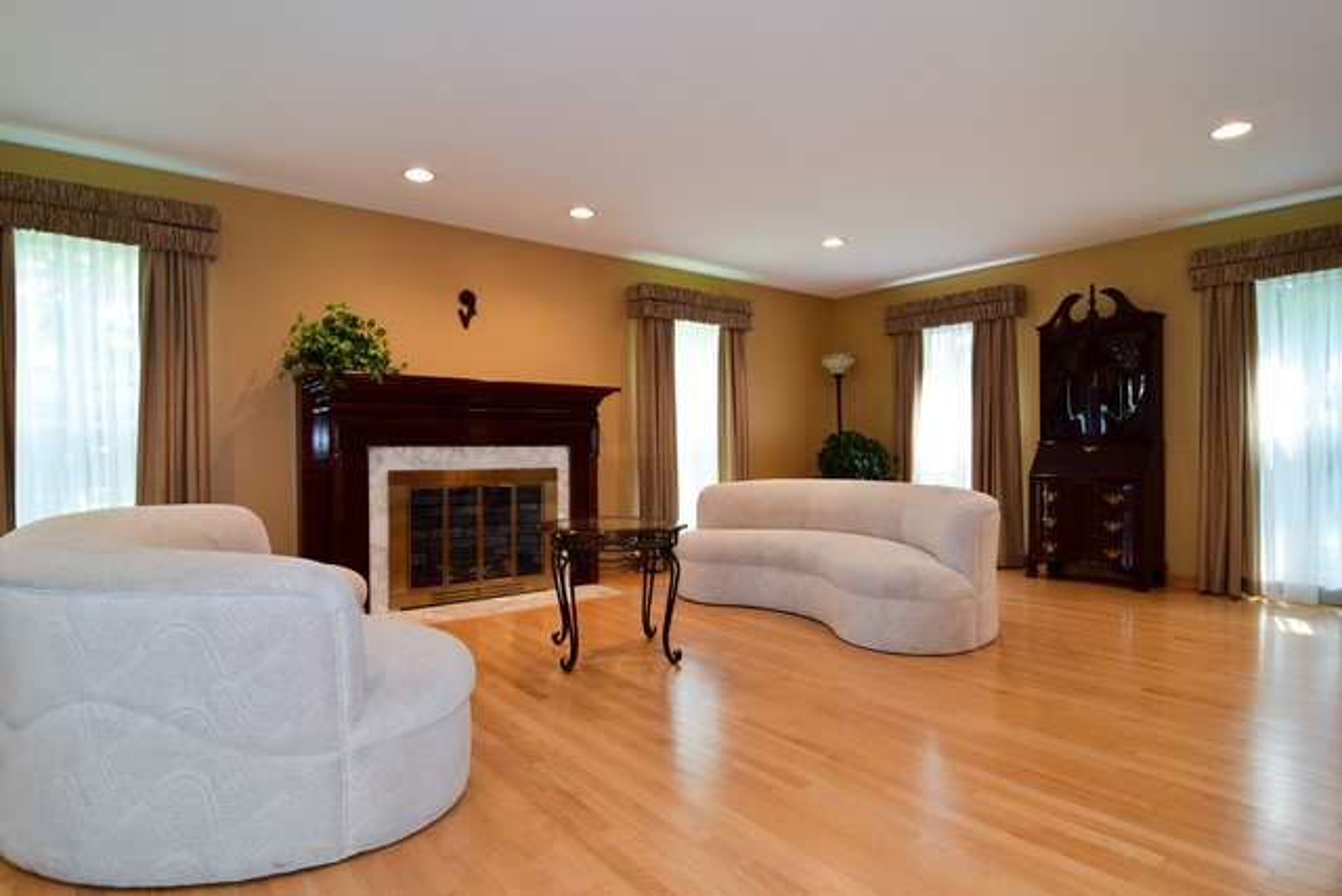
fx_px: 671
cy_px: 448
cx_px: 671
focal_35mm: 18
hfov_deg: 90.0
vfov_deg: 67.4
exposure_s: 1/6
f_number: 8
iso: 200
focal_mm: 12
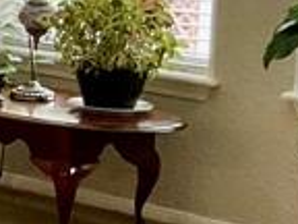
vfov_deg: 7.2
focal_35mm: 206
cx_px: -435
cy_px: 31
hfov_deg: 8.7
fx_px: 1773
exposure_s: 1/60
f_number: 1.8
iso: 160
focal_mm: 3
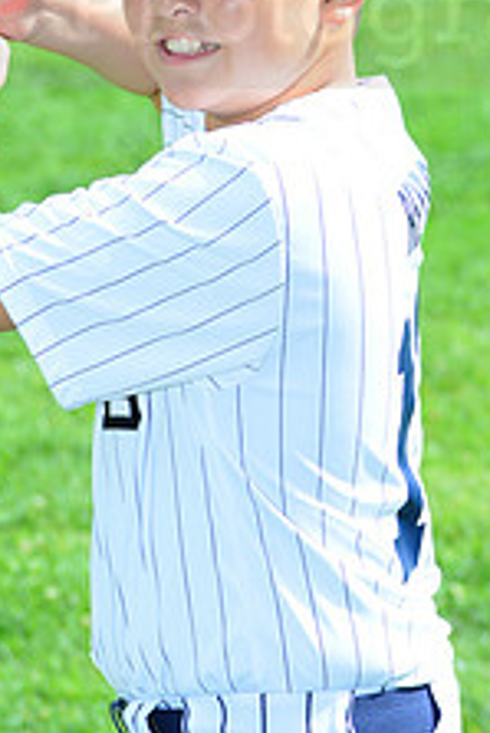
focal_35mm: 286
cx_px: 304
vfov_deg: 7.2
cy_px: -16
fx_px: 5830
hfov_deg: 4.8
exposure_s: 1/200
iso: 200
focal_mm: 110
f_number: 8
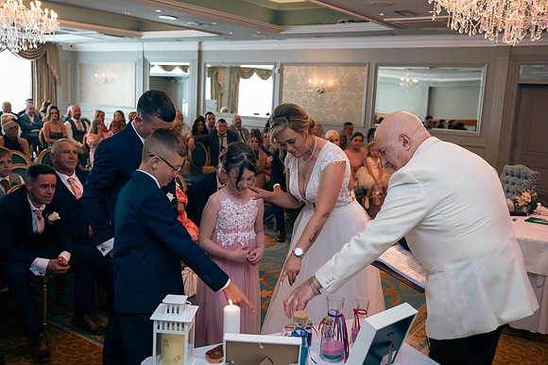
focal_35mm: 35
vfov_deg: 37.9
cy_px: 182
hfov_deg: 54.4
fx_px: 533
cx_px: 274
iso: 640
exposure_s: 1/160
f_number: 3.5
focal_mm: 35
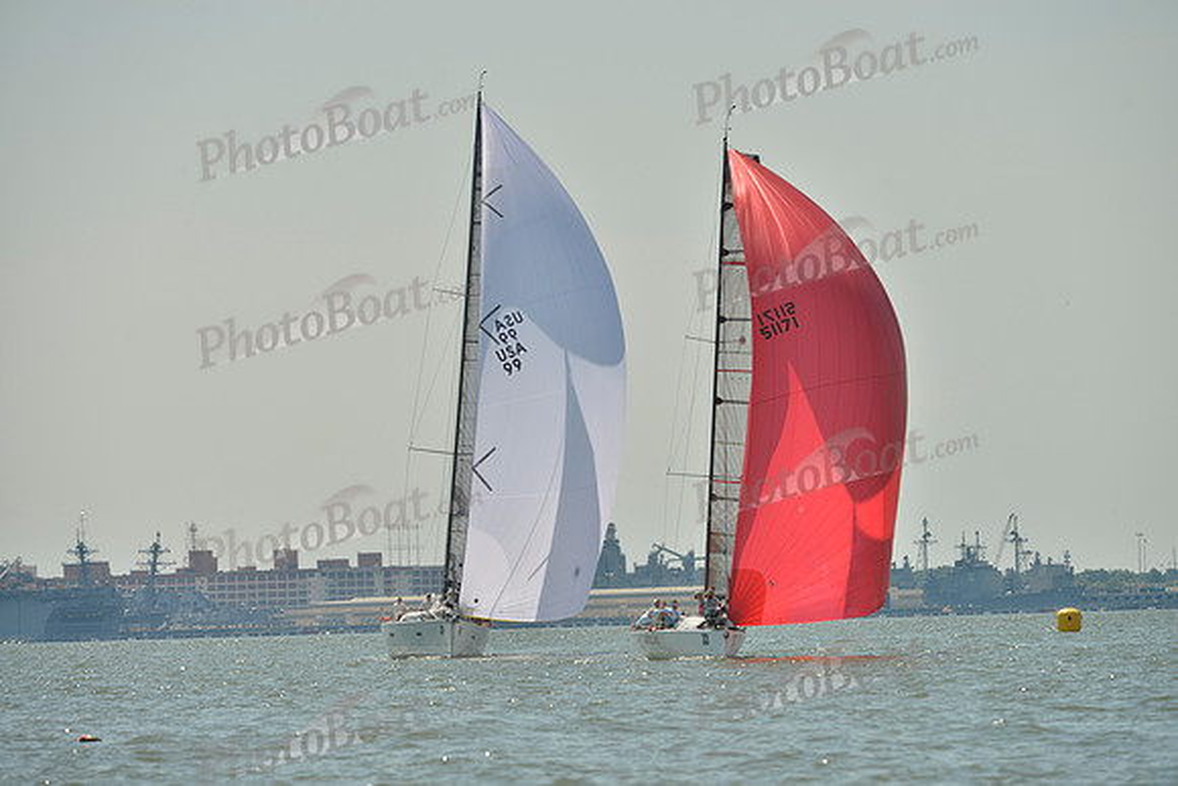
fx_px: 9491
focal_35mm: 290
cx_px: 589
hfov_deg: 7.1
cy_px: 393
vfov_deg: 4.7
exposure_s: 1/1000
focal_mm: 290
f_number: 8
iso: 200
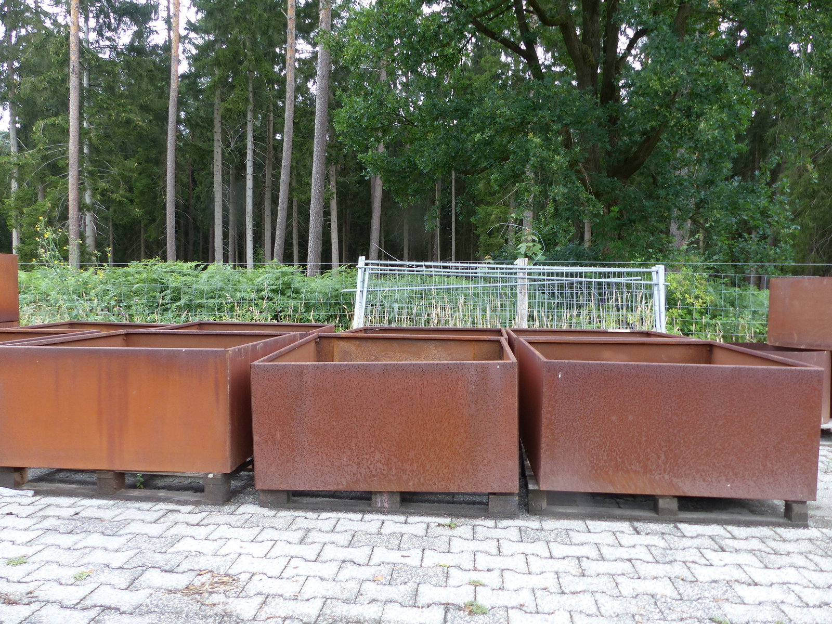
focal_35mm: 25
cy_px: 312
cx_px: 416
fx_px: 601
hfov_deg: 69.4
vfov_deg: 54.9
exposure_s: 1/60
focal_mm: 4.5
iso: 100
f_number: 2.8
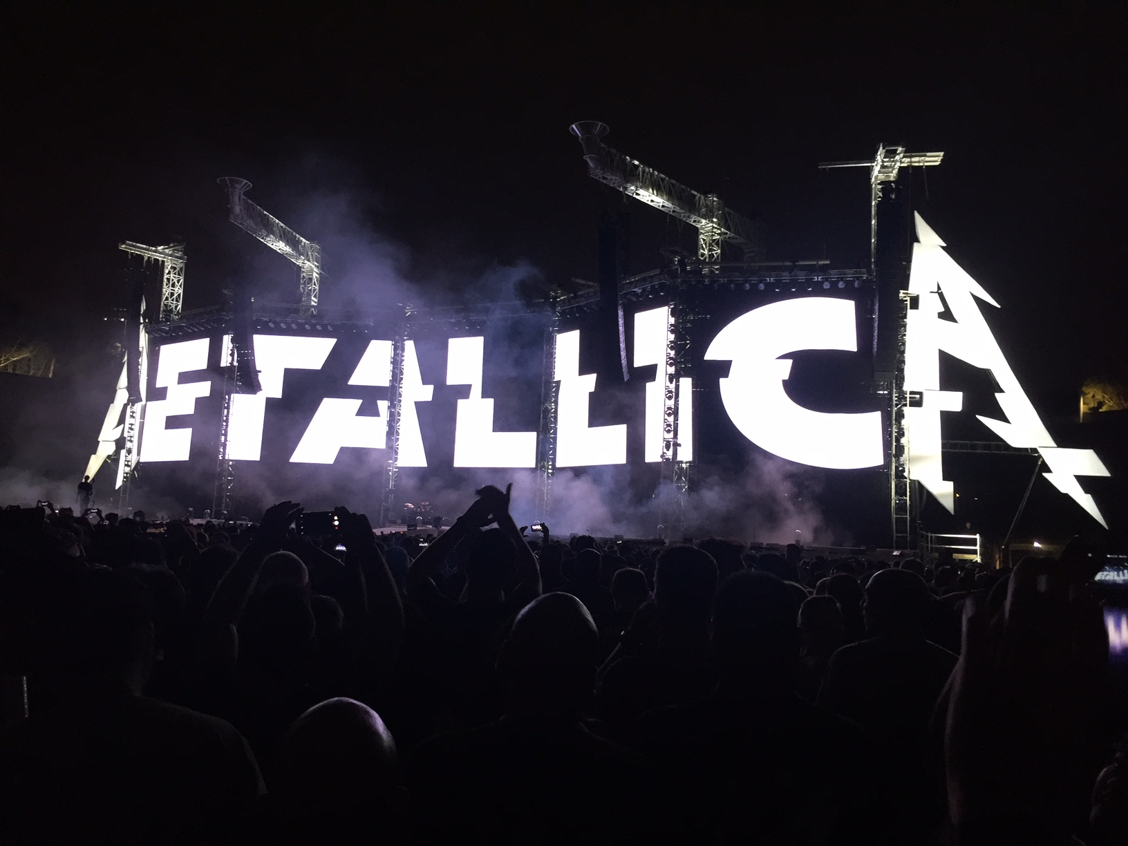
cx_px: 564
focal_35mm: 29
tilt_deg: +6.7
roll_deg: -3.6
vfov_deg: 48.2
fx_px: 945
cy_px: 423
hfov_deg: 61.7
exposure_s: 1/30
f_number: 2.2
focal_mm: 4.15
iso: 80
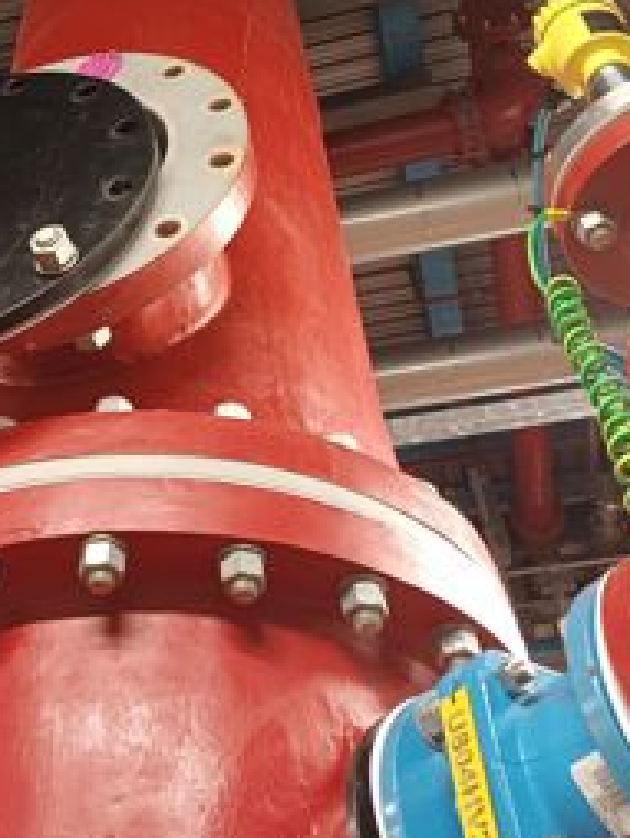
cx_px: 142
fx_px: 1017
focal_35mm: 42
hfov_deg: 33.6
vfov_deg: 43.5
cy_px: 219
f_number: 1.8
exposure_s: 1/33
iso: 400
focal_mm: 4.65
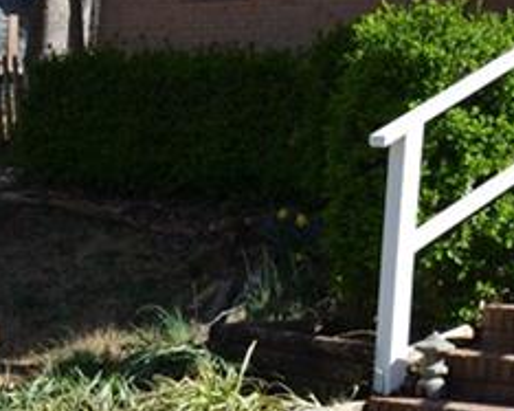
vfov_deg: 12.0
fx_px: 1870
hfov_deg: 14.4
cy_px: -181
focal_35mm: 123
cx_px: 822
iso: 140
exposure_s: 1/250
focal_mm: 20
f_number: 8
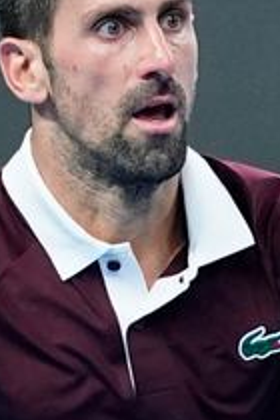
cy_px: 684
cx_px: 147
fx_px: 8551
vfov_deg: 2.8
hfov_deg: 1.9
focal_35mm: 733
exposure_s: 1/2000
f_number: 2
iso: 2000
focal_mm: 150
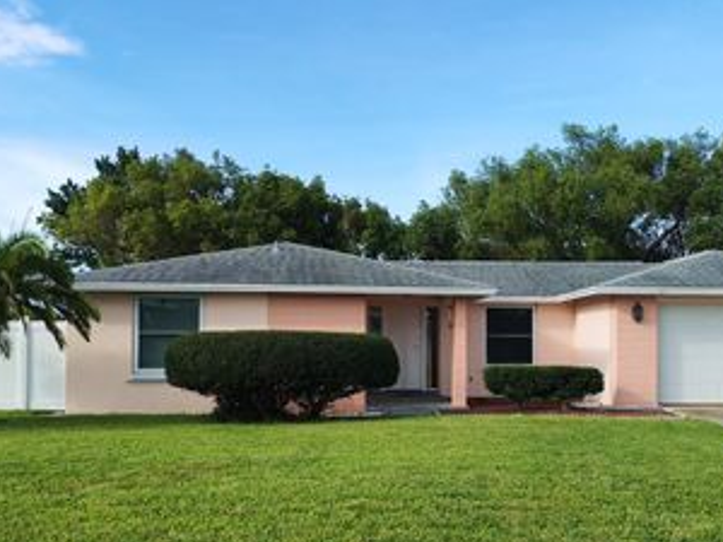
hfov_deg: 41.9
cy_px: 334
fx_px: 940
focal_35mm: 45
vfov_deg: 32.1
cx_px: 436
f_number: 1.9
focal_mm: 6.12
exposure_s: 1/330
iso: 50
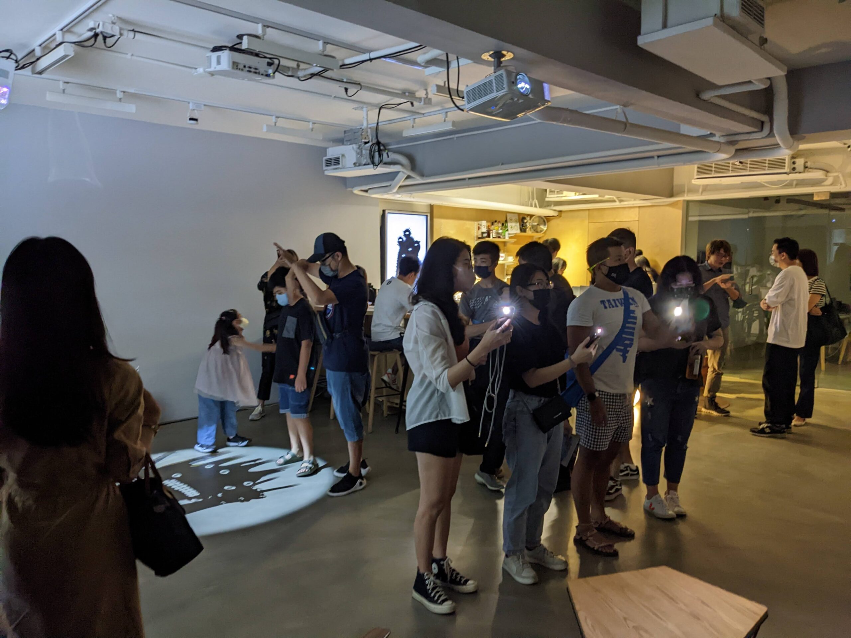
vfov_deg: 51.4
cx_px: 426
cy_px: 319
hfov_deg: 65.3
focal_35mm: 27
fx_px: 664
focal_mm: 4.38
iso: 138
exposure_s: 1/39.8
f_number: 1.73
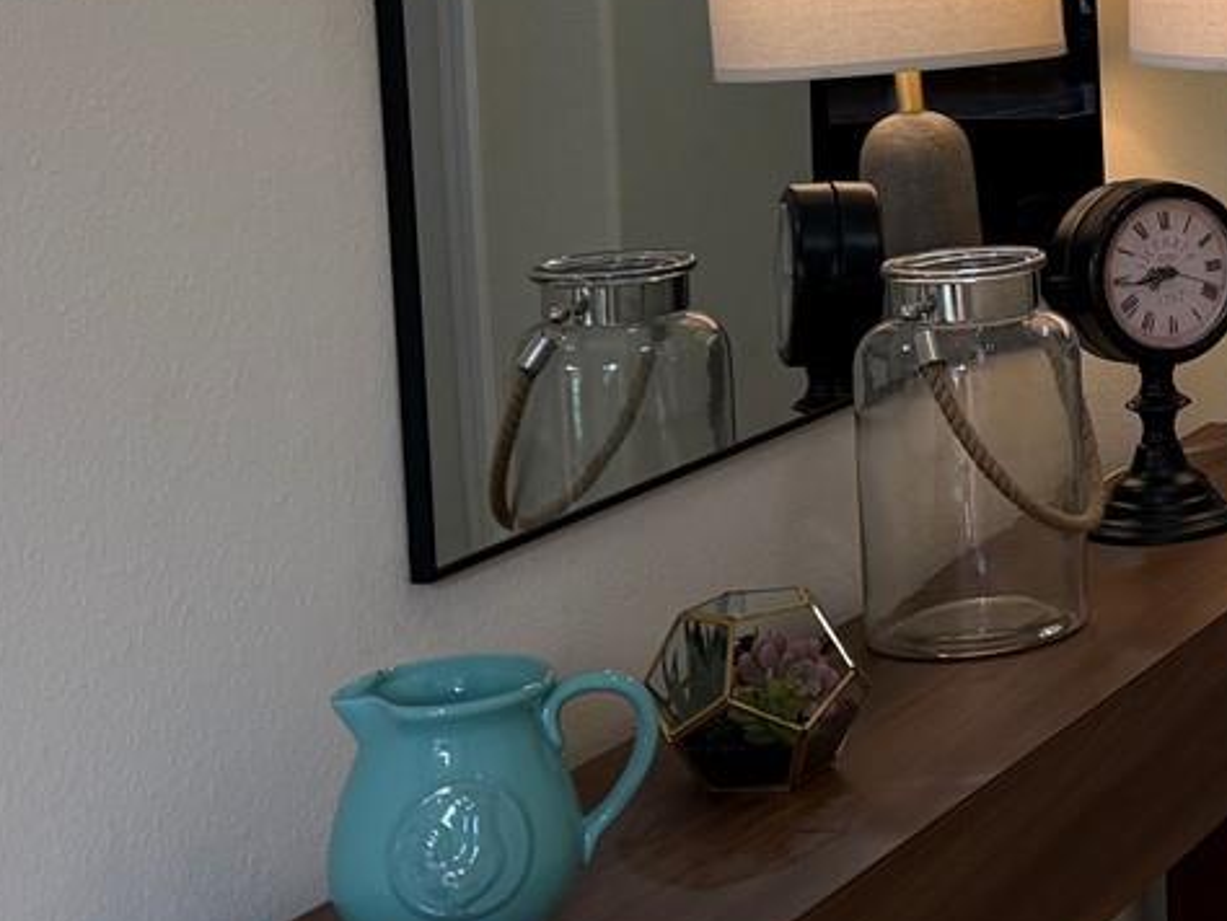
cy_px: -16
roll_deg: +2.0
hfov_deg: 21.5
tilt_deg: -3.4
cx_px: 1639
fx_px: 2873
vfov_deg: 17.8
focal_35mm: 81
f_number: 1.78
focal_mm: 6.76
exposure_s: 1/120
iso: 125
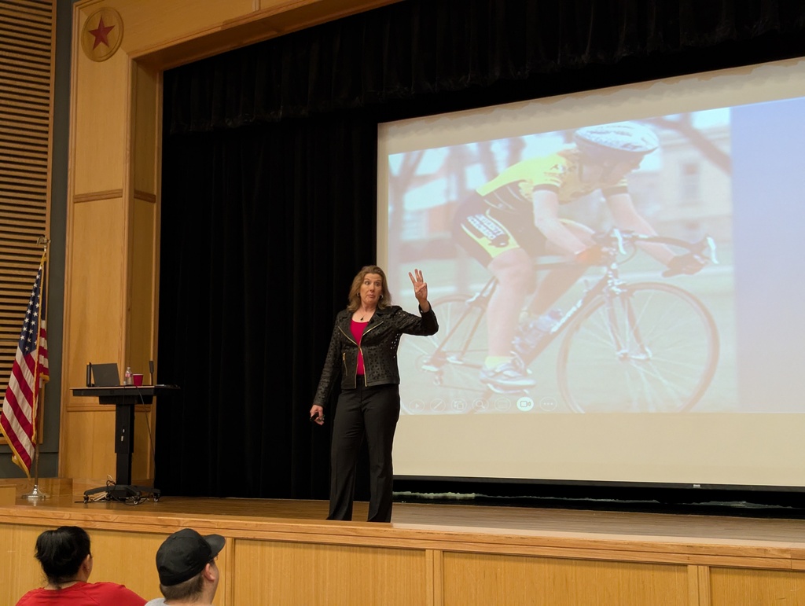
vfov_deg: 30.3
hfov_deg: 39.6
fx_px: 1118
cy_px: 303
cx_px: 402
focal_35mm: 48
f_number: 1.85
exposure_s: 1/20
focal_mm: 6.81
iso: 242
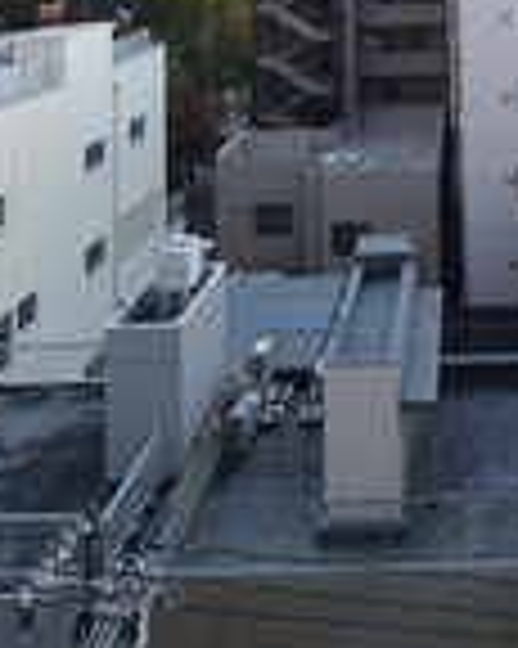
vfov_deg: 30.9
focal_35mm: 50
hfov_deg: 28.9
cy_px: -151
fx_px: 959
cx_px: 473
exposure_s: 1/250
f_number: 8
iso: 800
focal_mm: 8
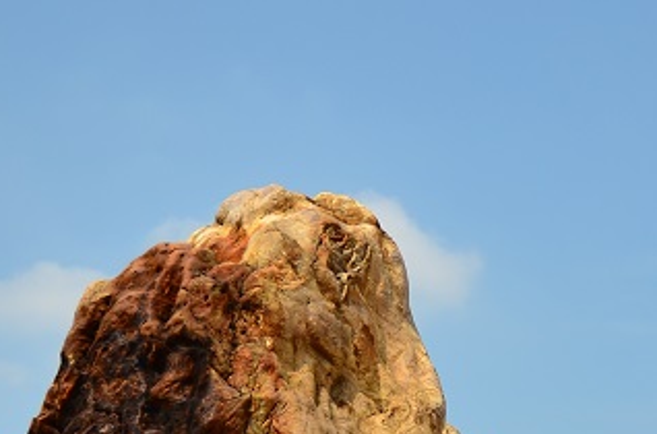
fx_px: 1856
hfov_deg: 19.7
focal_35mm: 102
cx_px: 574
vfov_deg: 13.1
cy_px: 475
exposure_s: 1/2500
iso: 100
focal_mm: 24
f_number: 2.8
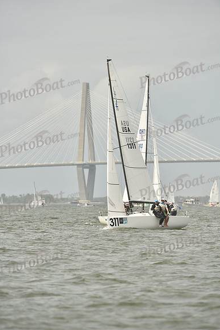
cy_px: 164
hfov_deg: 4.6
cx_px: 110
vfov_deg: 6.8
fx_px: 2768
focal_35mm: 302
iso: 320
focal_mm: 300
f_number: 7.1
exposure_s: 1/1250
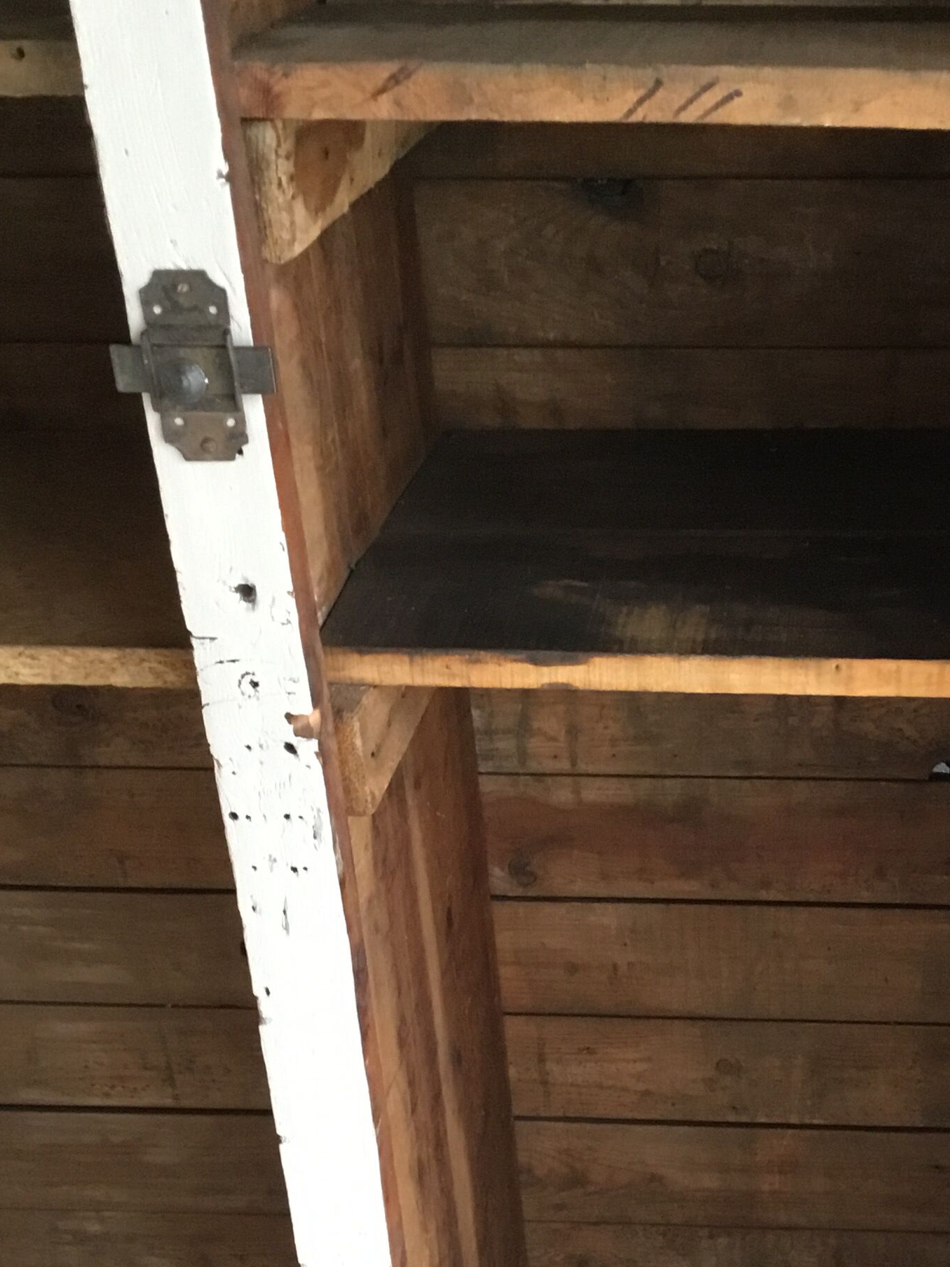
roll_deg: +2.3
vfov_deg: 33.8
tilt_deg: -31.9
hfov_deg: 25.7
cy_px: 923
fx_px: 2049
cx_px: 739
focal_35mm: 56
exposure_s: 1/20
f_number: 2.4
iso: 200
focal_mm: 3.3
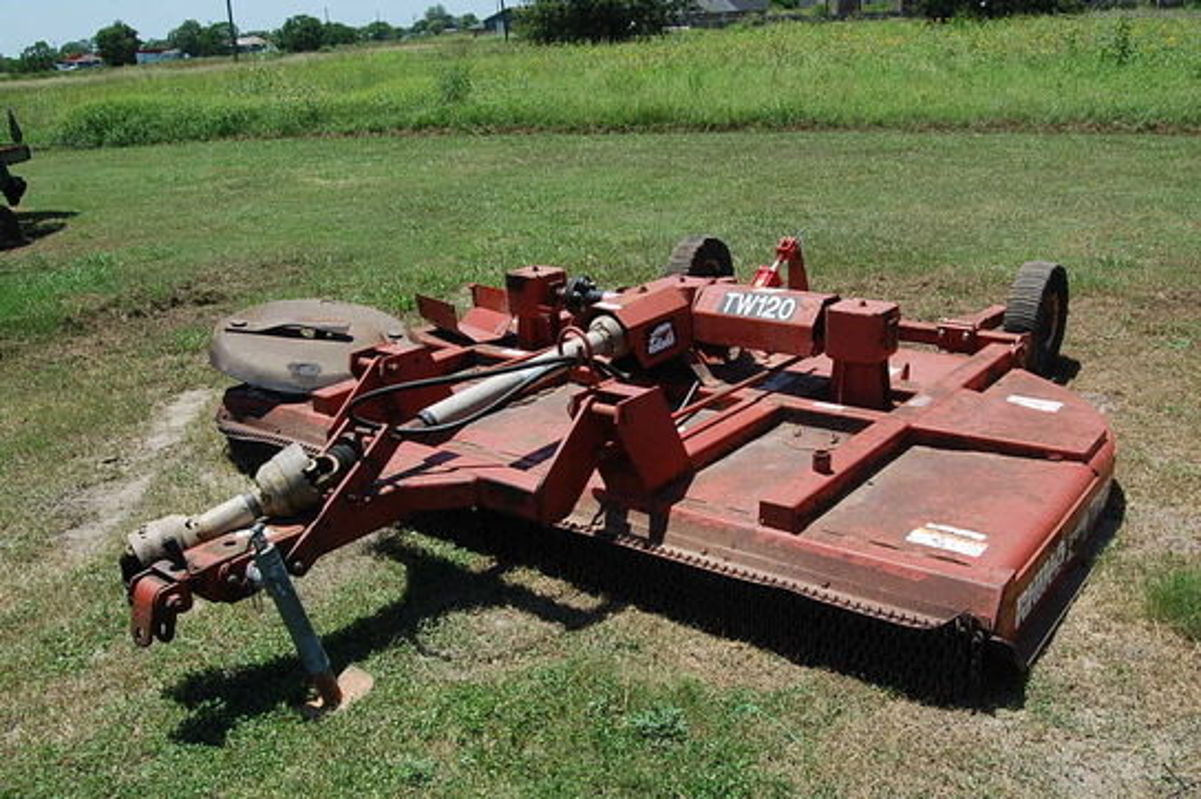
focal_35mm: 30
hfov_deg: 62.0
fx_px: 1000
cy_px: 400
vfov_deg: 43.6
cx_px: 600
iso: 200
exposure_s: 1/320
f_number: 9
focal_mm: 20
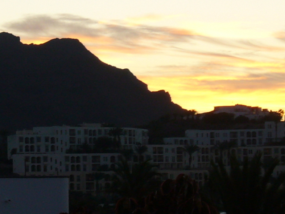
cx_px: 50
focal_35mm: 222
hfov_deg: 8.9
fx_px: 1827
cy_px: 113
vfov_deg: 6.7
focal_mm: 13.2
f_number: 4.8
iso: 80
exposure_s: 1/25
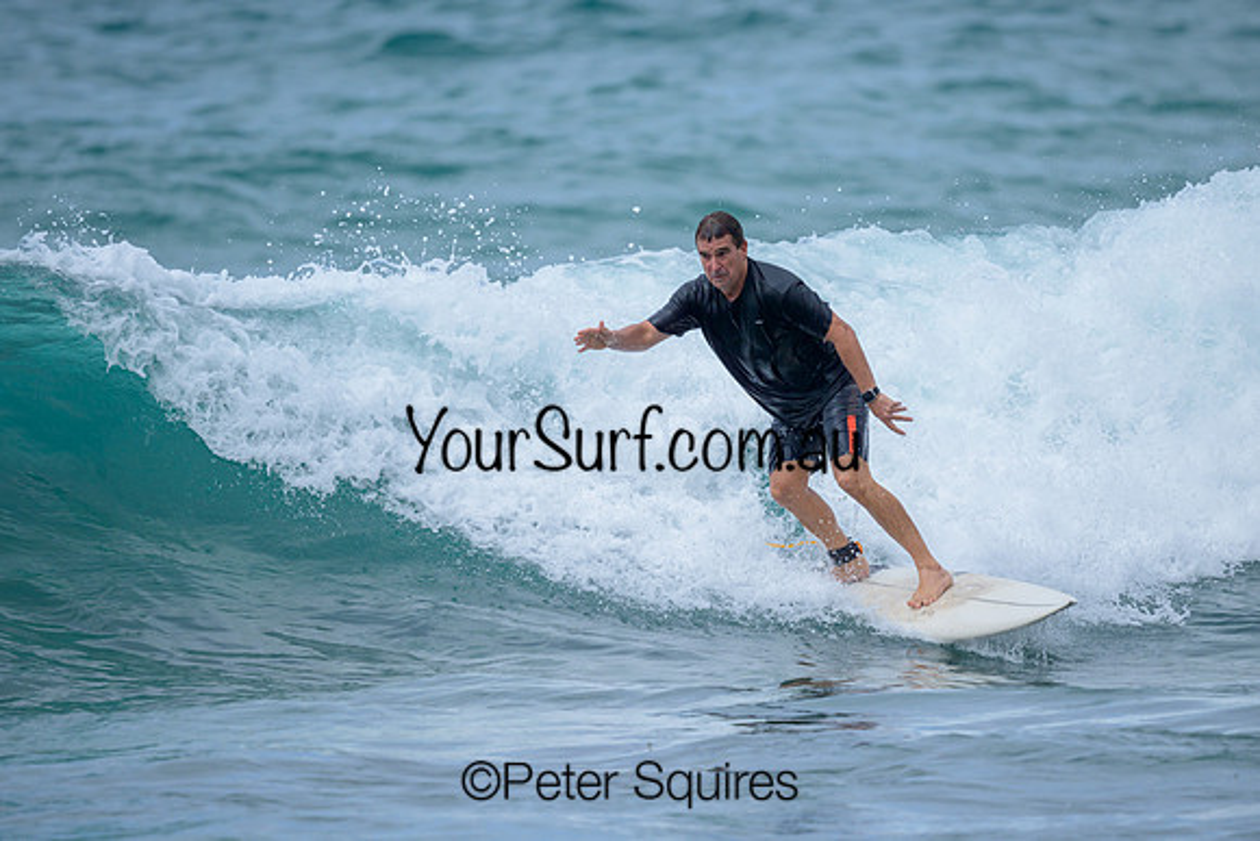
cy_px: 420
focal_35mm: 800
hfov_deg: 2.6
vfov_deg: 1.7
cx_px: 630
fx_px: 28005
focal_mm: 800
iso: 220
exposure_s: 1/2000
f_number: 6.3
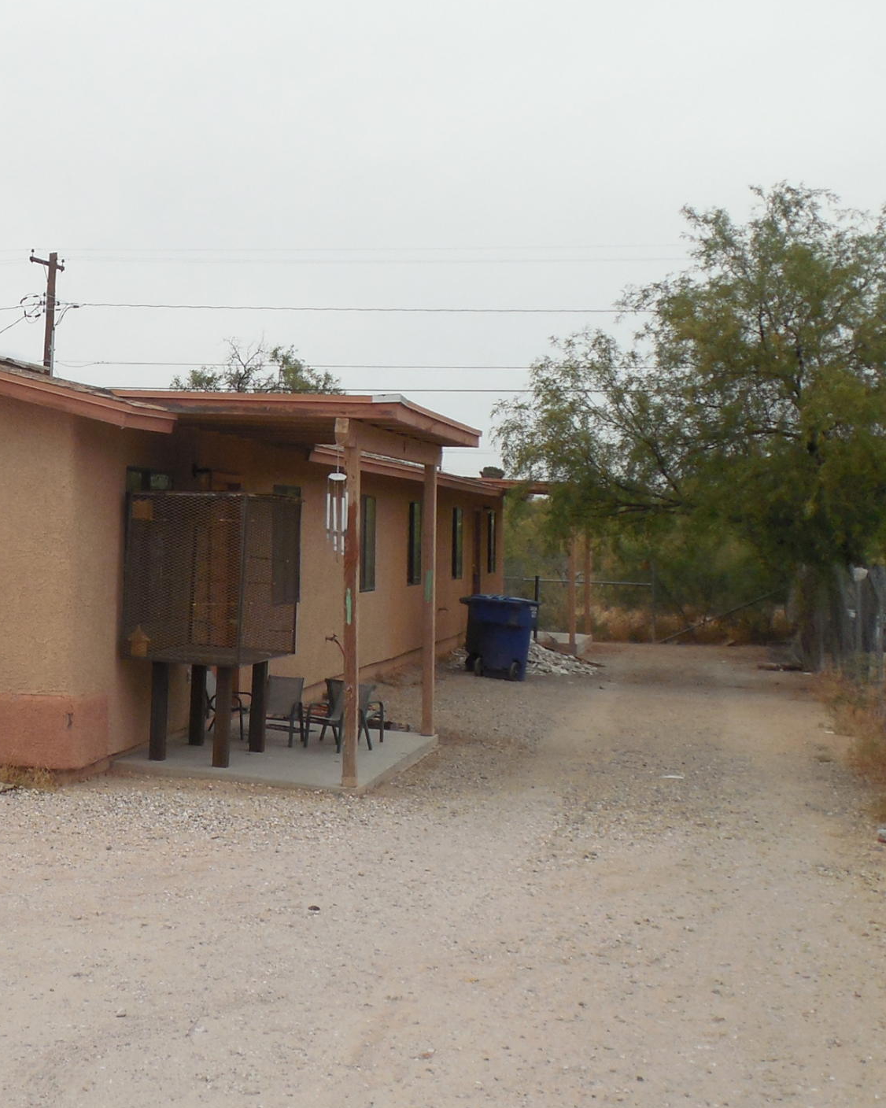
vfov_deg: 36.0
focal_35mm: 52
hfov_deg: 27.8
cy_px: 485
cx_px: 53
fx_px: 1705
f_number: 3.3
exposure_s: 1/1000
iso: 125
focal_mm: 4.5
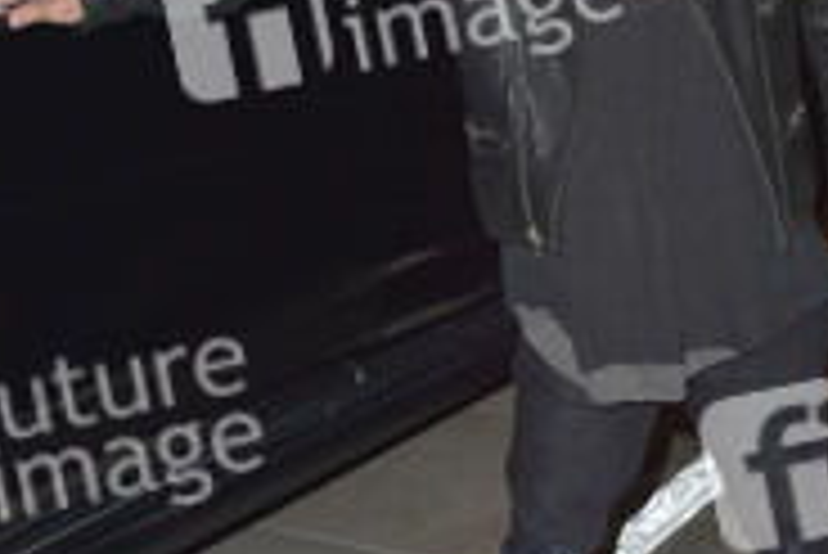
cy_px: 221
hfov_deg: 27.2
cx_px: 524
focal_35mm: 74
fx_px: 1703
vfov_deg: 18.4
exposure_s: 1/250
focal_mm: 34
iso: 400
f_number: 6.3
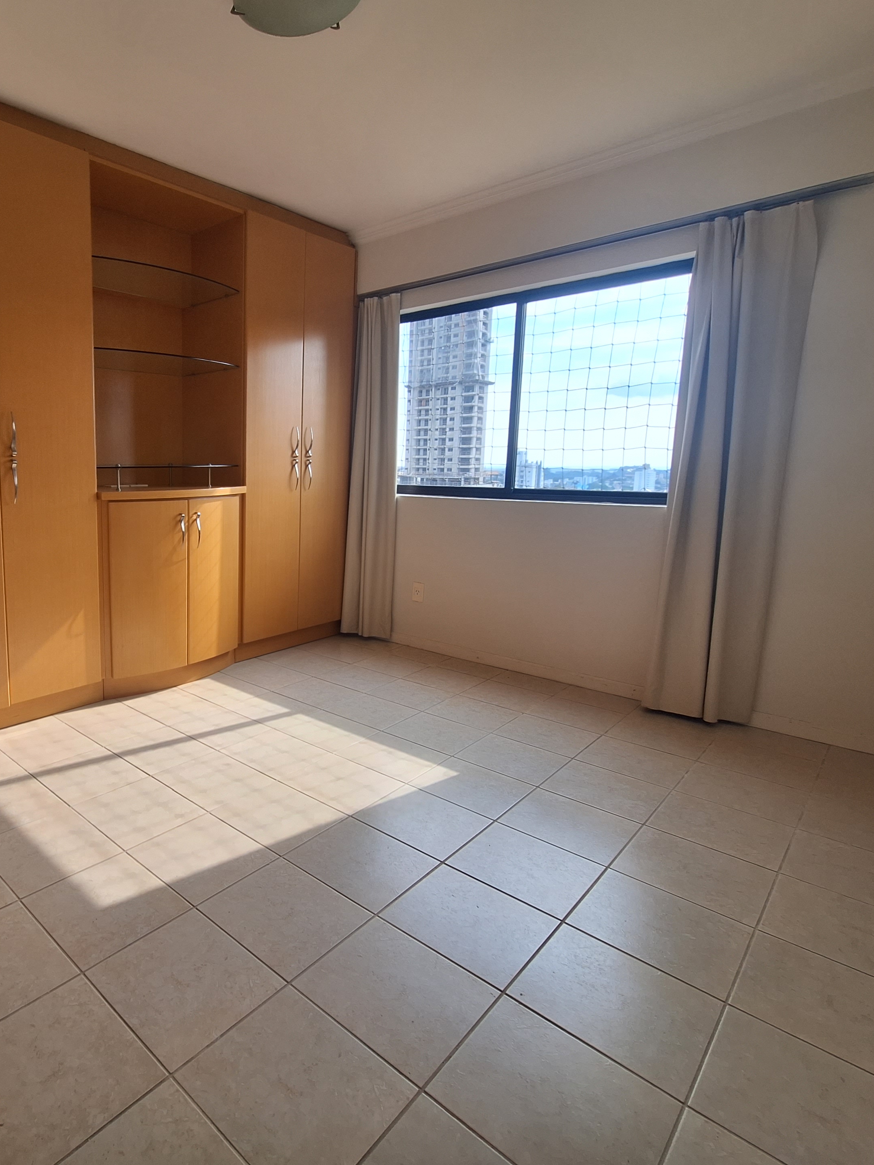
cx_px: 221
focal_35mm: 18
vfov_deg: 87.7
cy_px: 571
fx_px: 606
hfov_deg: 67.2
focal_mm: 1.74
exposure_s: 1/149
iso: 40
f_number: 2.2
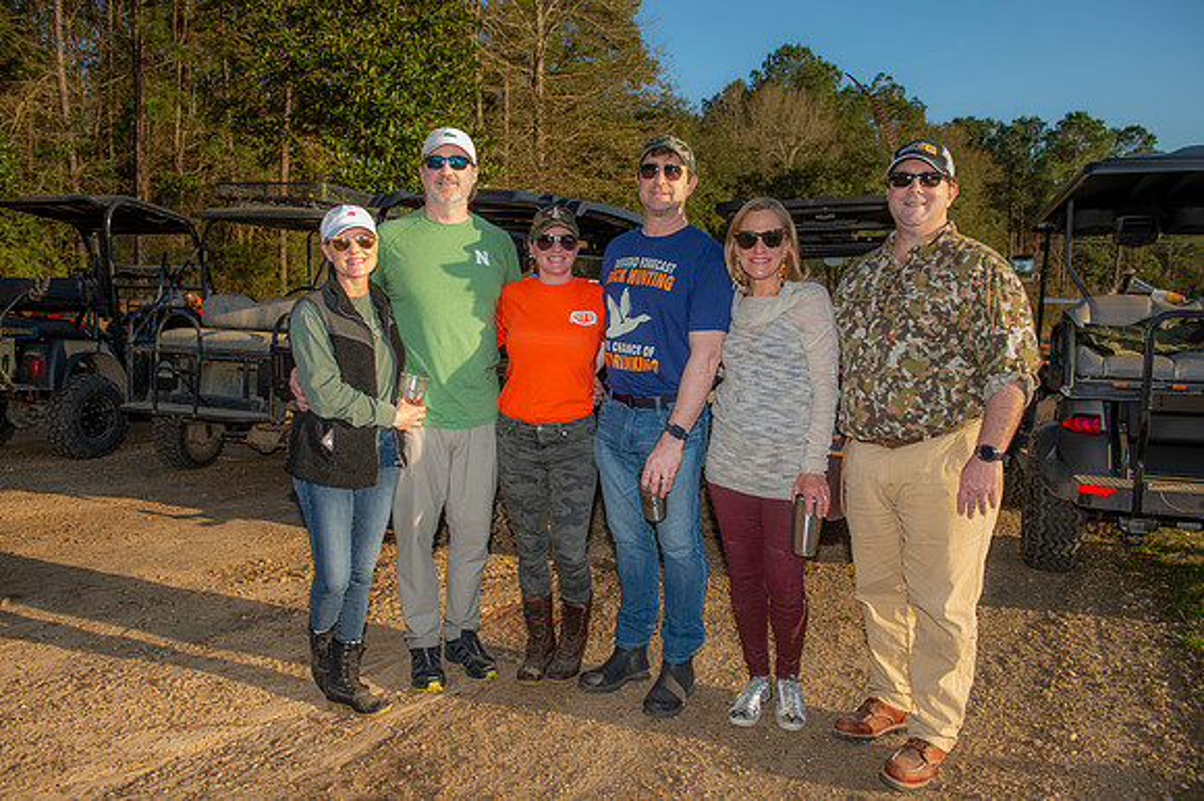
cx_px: 602
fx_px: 936
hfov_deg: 65.5
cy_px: 400
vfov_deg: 46.4
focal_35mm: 28
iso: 50
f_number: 5.6
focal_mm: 28
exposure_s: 1/160
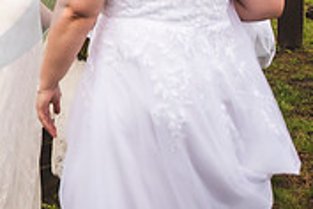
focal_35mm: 79
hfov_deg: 22.1
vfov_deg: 15.6
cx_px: -131
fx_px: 687
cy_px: -125
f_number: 2.8
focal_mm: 24
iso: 100
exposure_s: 1/250
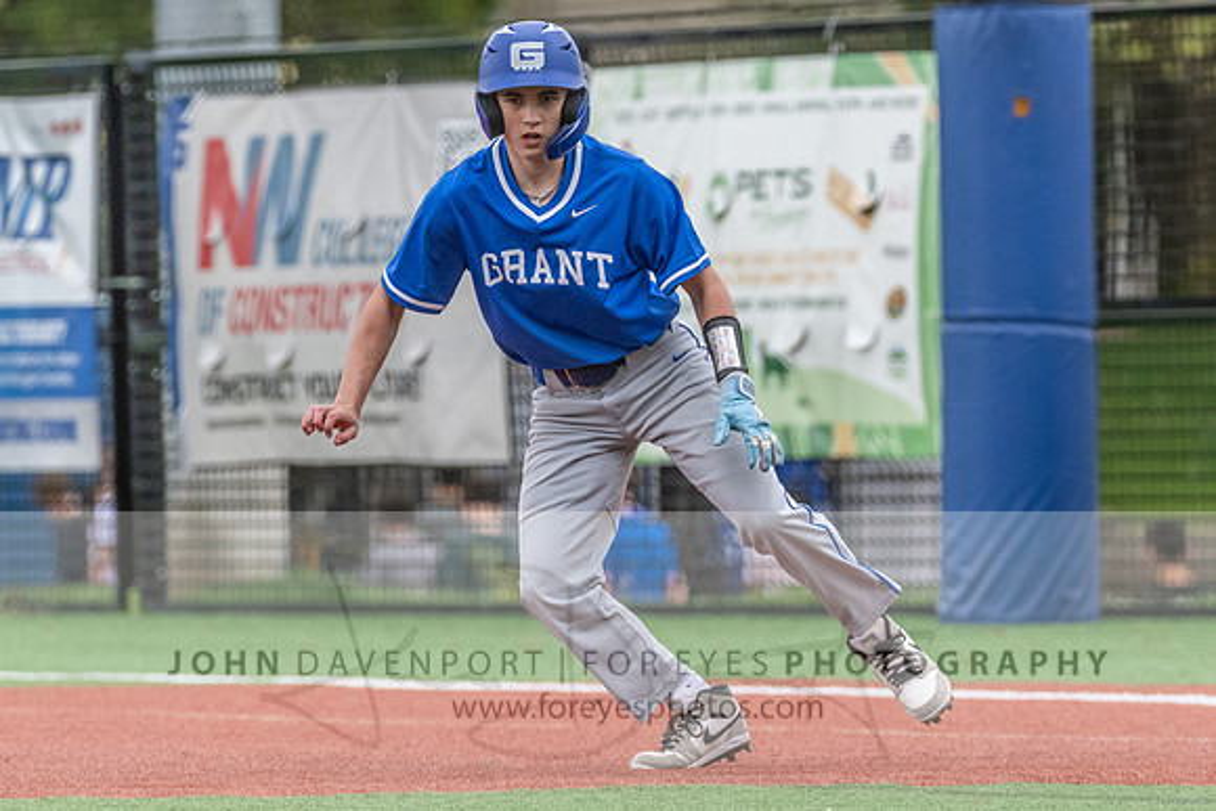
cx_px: 794
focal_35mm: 552
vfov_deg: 2.5
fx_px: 18634
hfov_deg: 3.7
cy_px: 407
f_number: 5.6
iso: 3600
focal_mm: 400
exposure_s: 1/1000
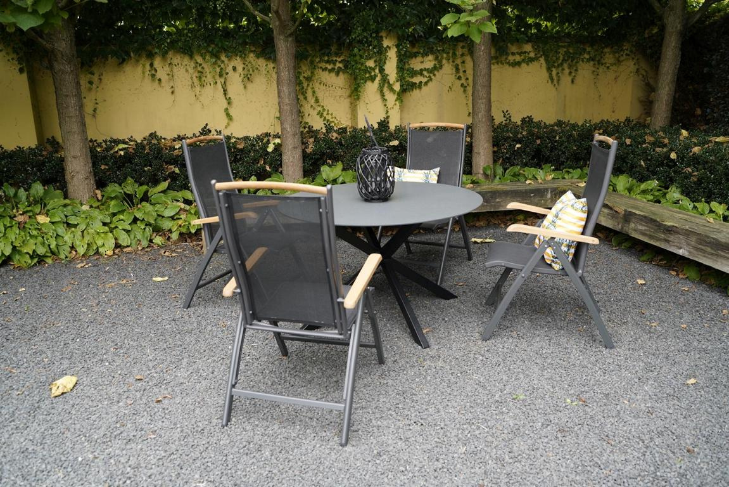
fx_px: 587
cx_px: 364
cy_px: 244
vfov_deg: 45.0
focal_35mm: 29
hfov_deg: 63.6
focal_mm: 29
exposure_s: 1/160
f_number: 4
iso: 320
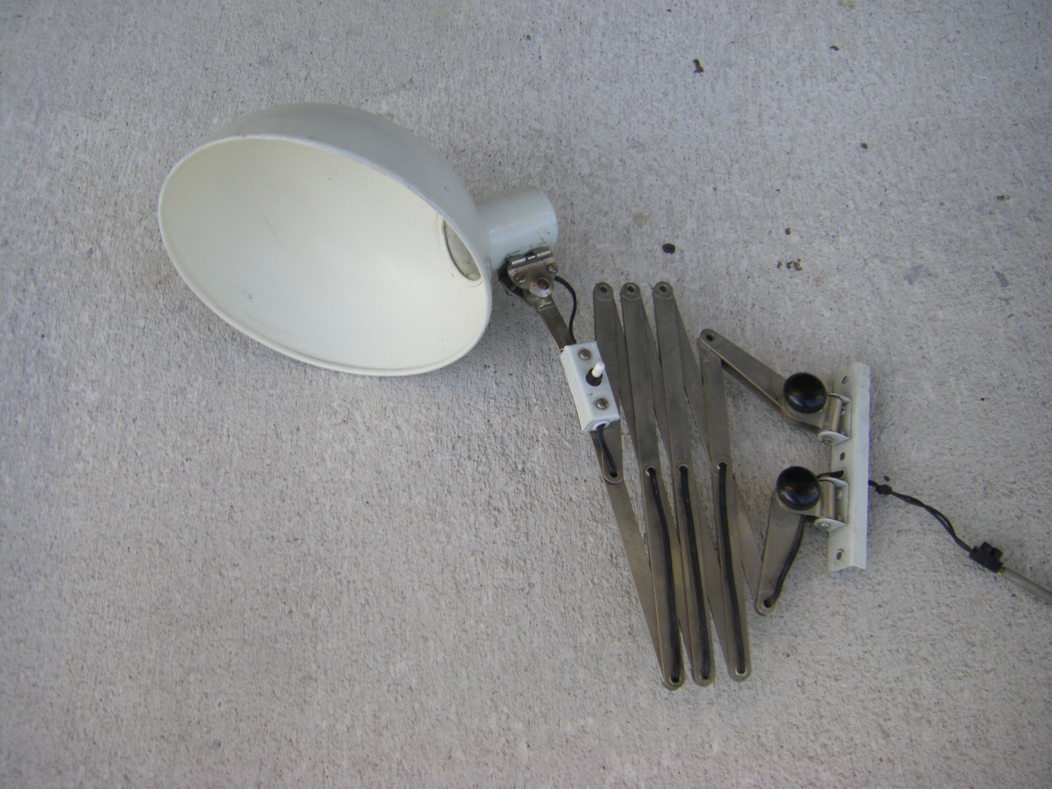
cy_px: 394
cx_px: 526
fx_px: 1155
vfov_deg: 37.7
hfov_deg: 49.0
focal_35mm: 38
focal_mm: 6.3
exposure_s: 1/80
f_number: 3.5
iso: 64
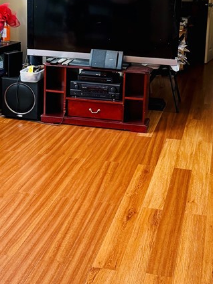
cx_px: 139
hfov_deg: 25.1
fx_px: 476
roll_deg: -2.5
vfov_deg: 32.5
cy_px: 65
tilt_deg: -10.3
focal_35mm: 58
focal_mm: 6.76
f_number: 1.78
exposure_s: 1/60
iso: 500
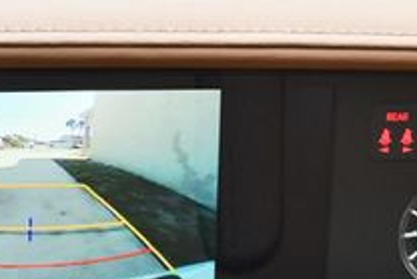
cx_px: 2
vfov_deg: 11.9
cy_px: 397
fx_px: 1287
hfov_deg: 18.0
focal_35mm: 111
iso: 800
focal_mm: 18
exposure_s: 1/200
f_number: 3.5
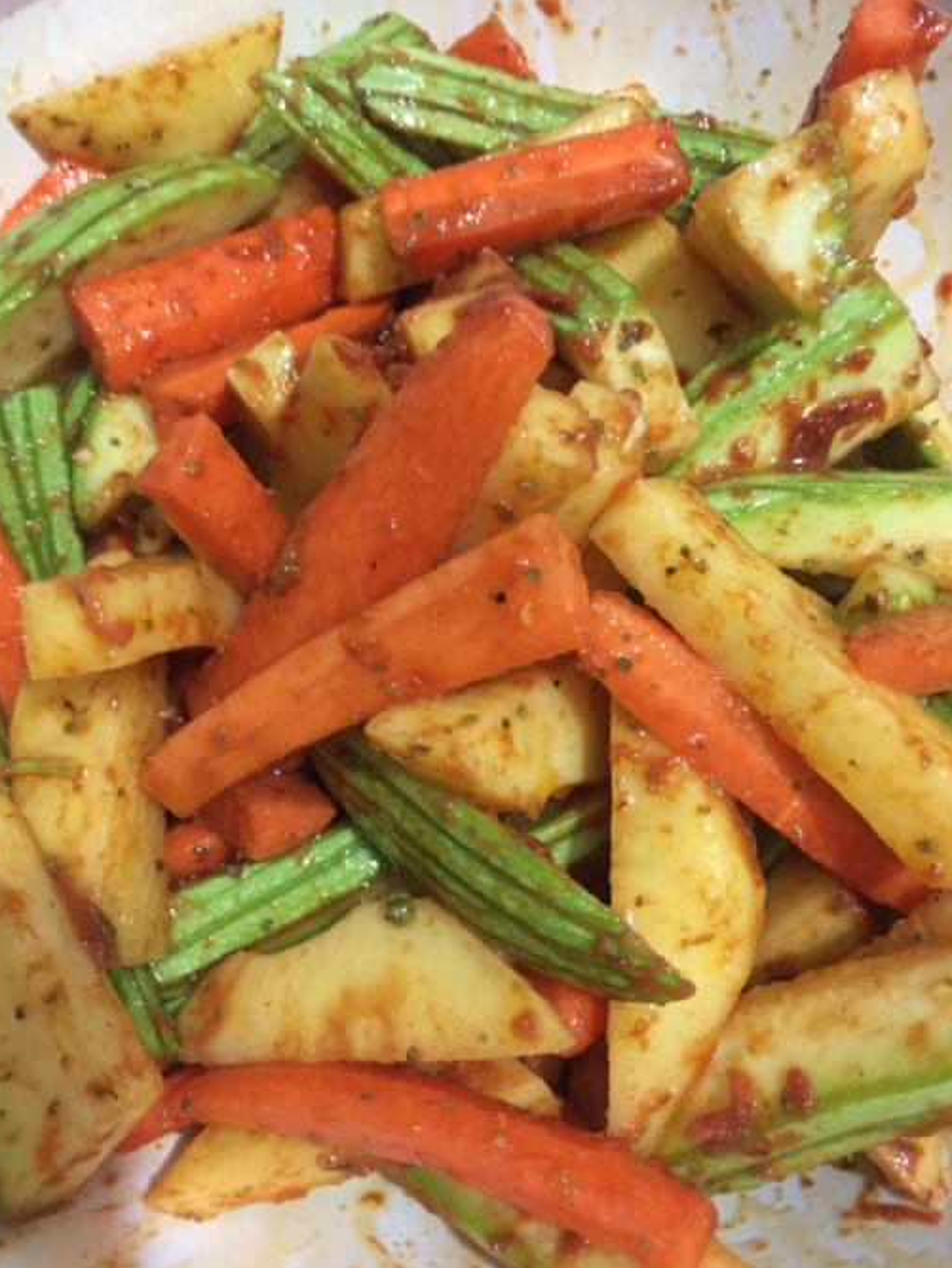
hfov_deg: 46.8
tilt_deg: -66.0
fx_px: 1099
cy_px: 622
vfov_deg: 59.9
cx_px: 473
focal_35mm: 30
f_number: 2.2
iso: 250
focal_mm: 4.15
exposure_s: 1/20
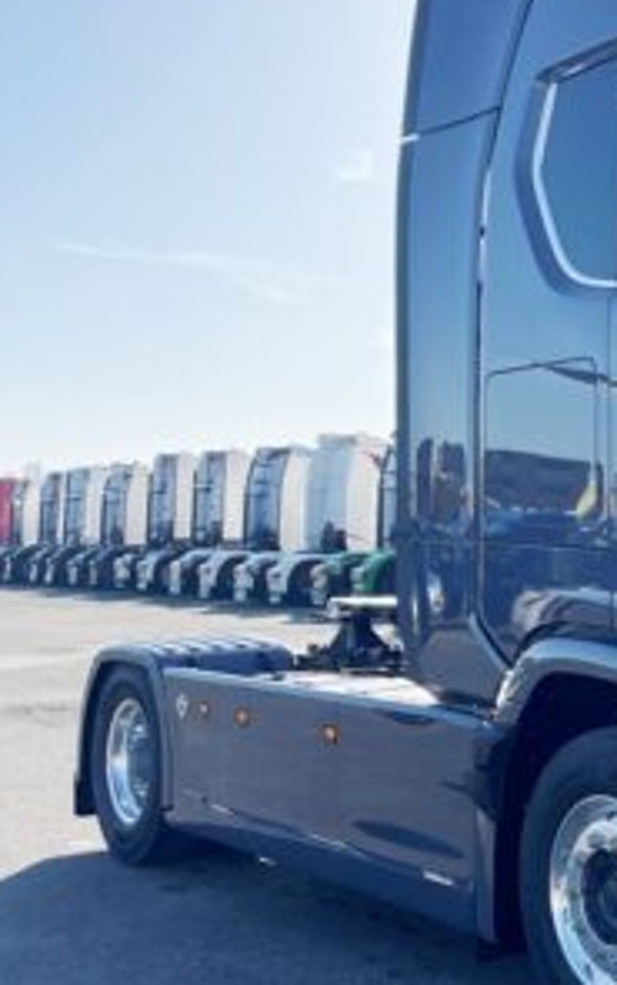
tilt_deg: +6.7
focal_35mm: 56
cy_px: 434
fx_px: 1503
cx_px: 754
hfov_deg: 21.4
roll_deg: +1.0
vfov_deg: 36.2
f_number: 1.6
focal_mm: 4.2
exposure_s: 1/3731
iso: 32
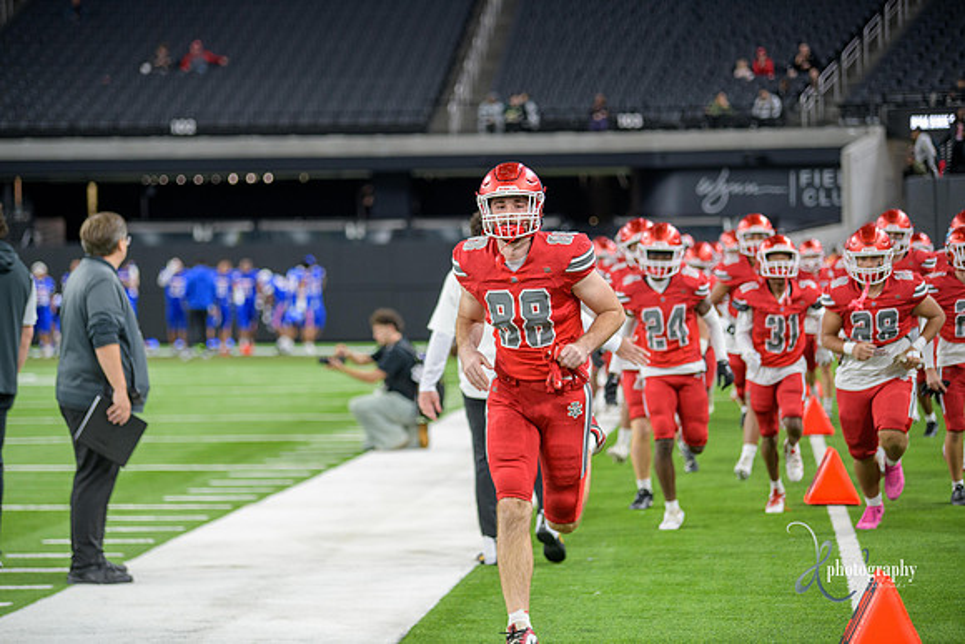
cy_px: 322
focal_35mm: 122
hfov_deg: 16.8
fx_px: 3271
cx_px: 482
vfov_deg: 11.2
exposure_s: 1/400
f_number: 2.8
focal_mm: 122
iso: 1250
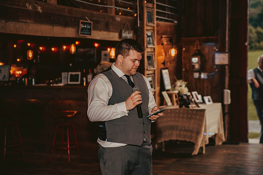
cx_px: 132
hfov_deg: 27.0
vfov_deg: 18.2
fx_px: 548
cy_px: 88
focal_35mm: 75
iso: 800
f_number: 2.8
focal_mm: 75
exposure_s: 1/200
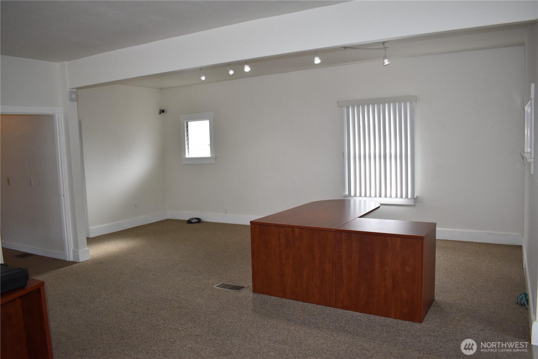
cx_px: 269
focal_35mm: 27
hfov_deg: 67.4
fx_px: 403
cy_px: 180
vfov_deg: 47.9
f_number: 4.5
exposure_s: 1/200
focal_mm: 18
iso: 800
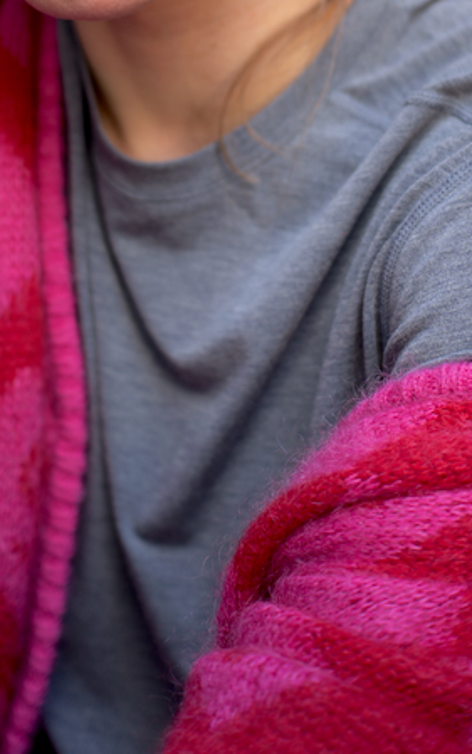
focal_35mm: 93
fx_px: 1912
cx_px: 234
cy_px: 42
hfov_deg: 14.1
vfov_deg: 21.7
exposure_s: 1/100
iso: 100
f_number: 2
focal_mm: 40
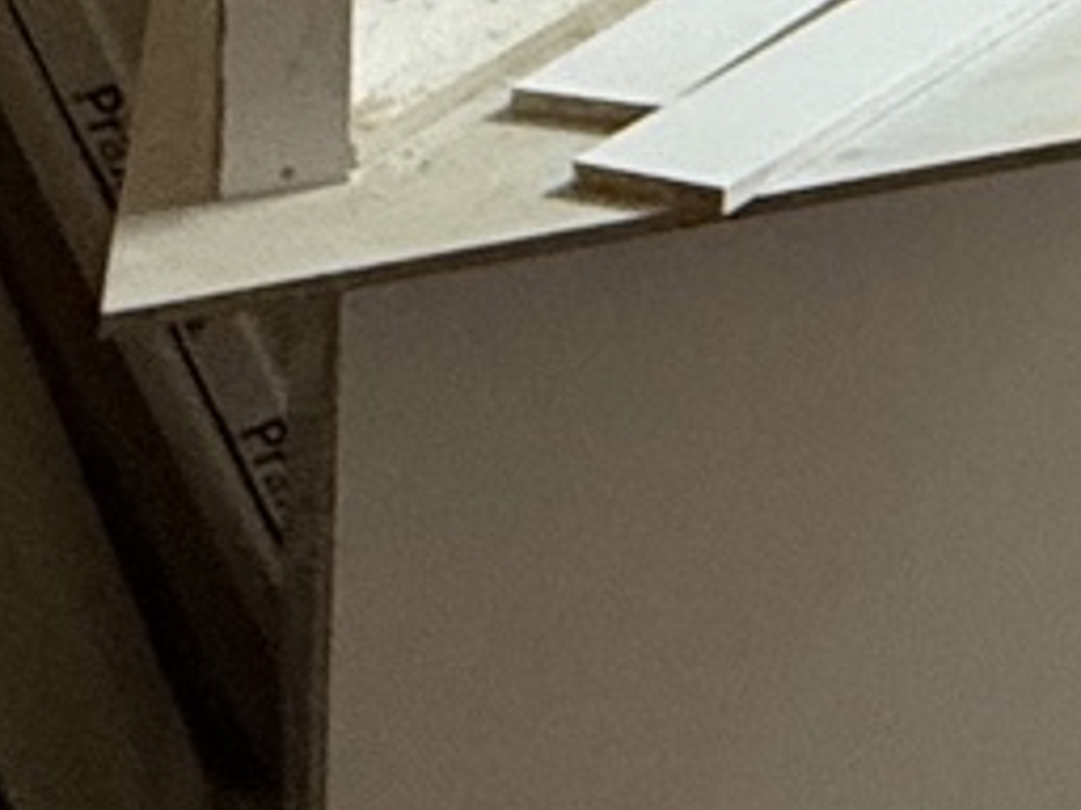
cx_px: 2082
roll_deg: -1.6
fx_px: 3279
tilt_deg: +0.7
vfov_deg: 11.3
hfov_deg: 15.4
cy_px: -1257
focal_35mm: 105
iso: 320
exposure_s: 1/50
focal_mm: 2.22
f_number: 2.2
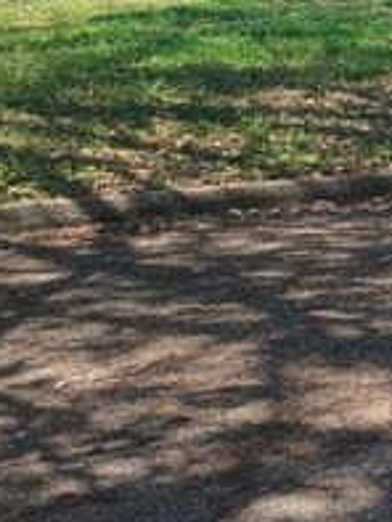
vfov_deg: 22.1
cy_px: 163
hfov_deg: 16.3
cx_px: 437
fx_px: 1327
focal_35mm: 88
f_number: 1.8
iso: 20
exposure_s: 1/172
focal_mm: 3.98
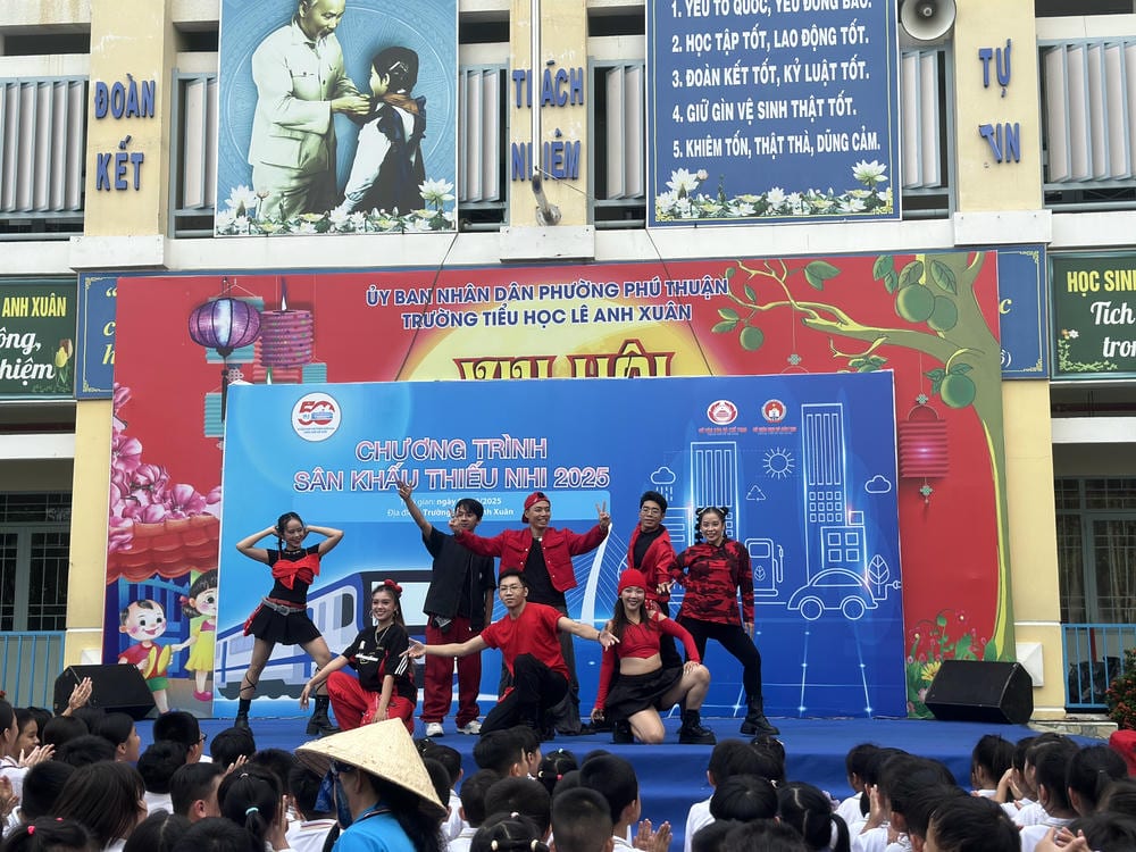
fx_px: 1575
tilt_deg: +8.0
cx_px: 568
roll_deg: +0.1
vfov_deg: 30.3
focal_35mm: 48
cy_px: 426
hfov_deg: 39.7
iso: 100
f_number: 1.78
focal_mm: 6.86
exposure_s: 1/2667
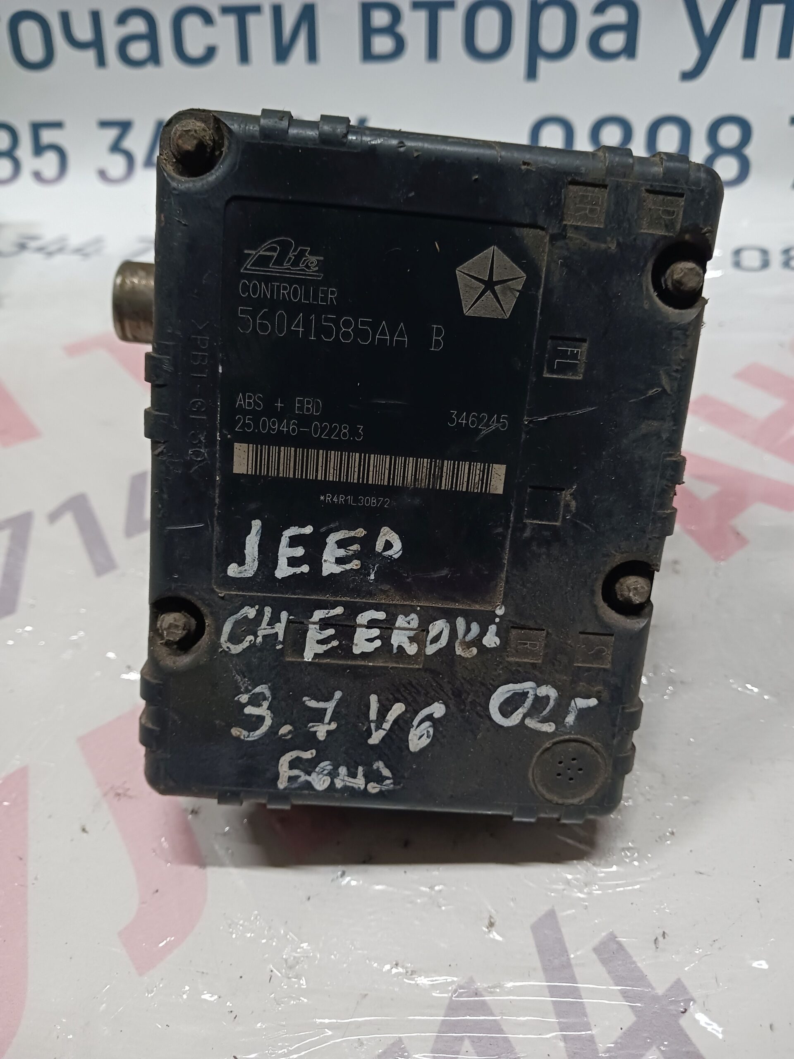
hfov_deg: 51.4
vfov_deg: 65.3
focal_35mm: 27
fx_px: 826
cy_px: 530
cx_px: 397
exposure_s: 1/25
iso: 400
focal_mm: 4
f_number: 1.8
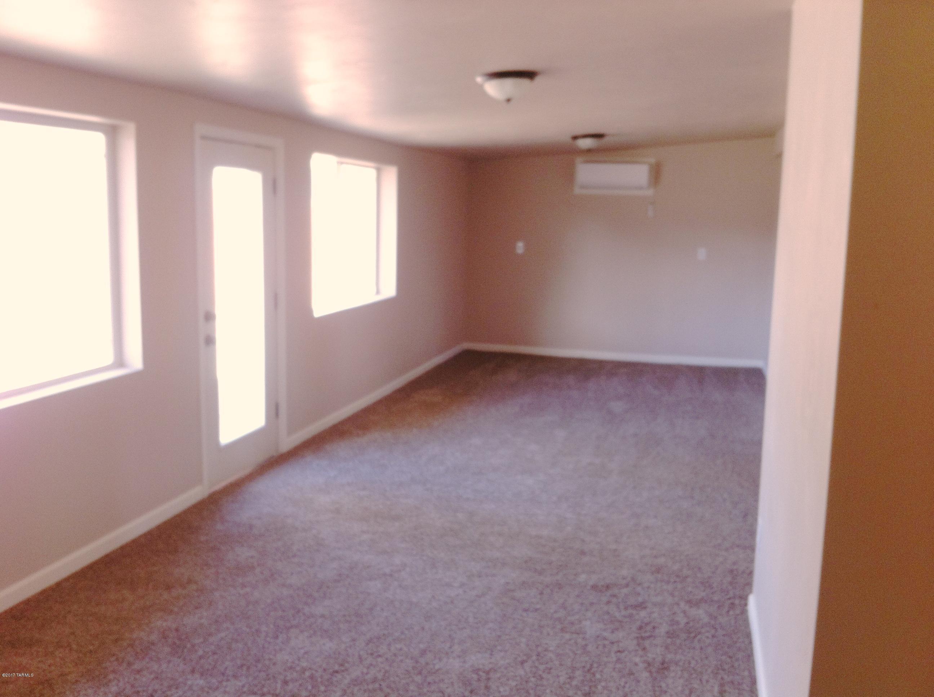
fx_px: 943
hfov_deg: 52.7
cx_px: 467
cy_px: 348
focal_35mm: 35
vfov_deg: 40.6
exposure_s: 1/17
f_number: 2.8
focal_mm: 3.85
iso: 80
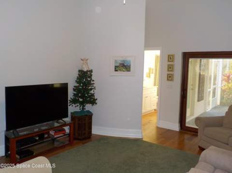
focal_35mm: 30
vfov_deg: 46.7
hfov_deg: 60.0
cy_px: 86
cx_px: 116
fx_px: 201
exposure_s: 1/30
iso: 200
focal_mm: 4.1
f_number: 3.3
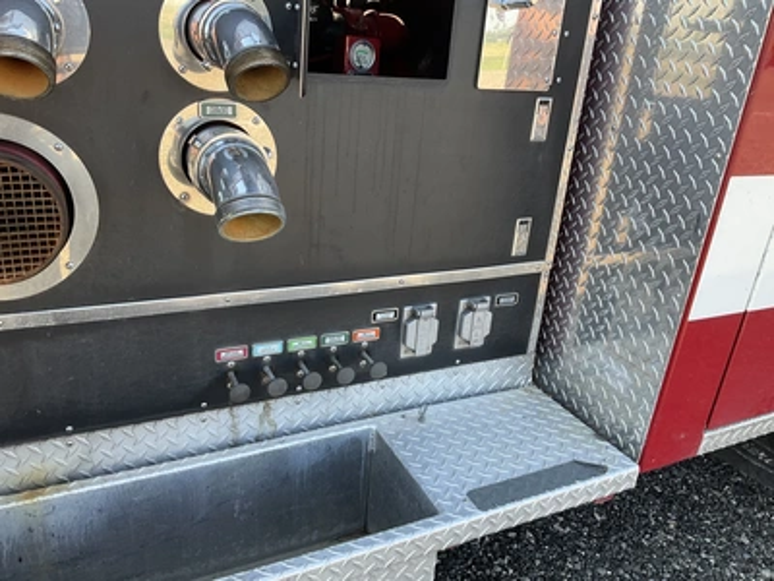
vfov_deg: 48.2
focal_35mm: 29
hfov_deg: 61.7
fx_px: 648
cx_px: 387
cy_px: 290
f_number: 1.8
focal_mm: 3
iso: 20
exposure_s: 1/171
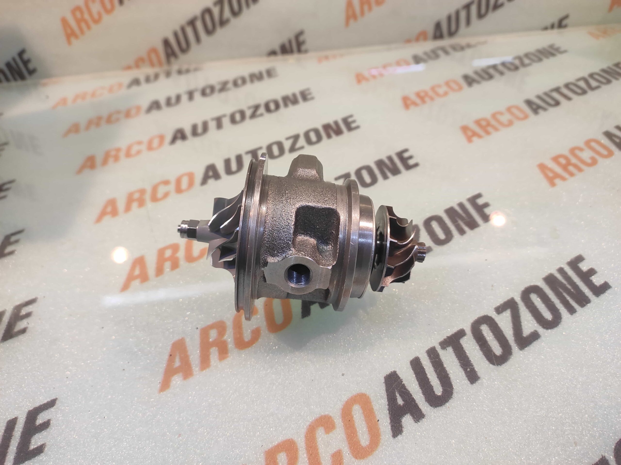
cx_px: 310
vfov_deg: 74.7
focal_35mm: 17
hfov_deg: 91.1
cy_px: 232
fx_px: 305
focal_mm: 4.74
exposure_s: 1/33
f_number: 1.79
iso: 194
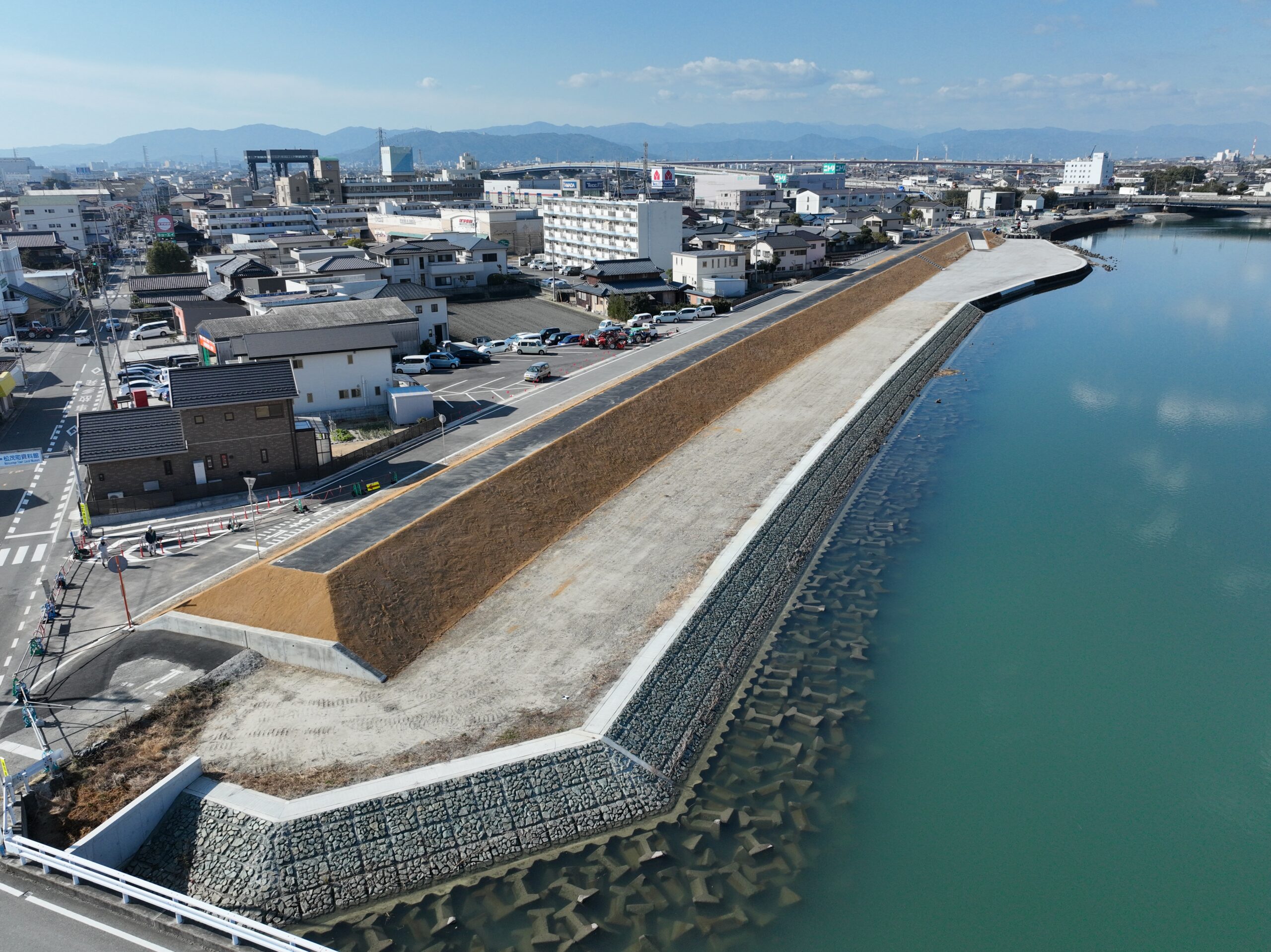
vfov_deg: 56.8
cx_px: 636
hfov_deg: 71.6
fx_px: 881
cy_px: 476
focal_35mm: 24
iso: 100
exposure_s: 1/2500
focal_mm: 12.29
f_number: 2.8
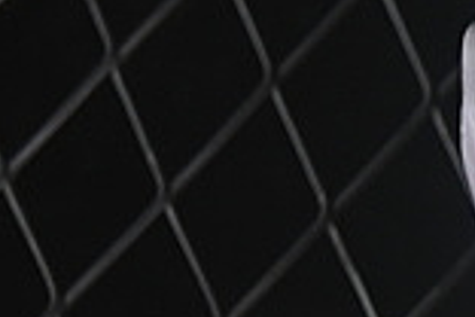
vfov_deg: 2.6
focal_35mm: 519
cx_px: 1638
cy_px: 555
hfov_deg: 3.8
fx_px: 6847
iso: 160
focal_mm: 50
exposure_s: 1/80
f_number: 7.1
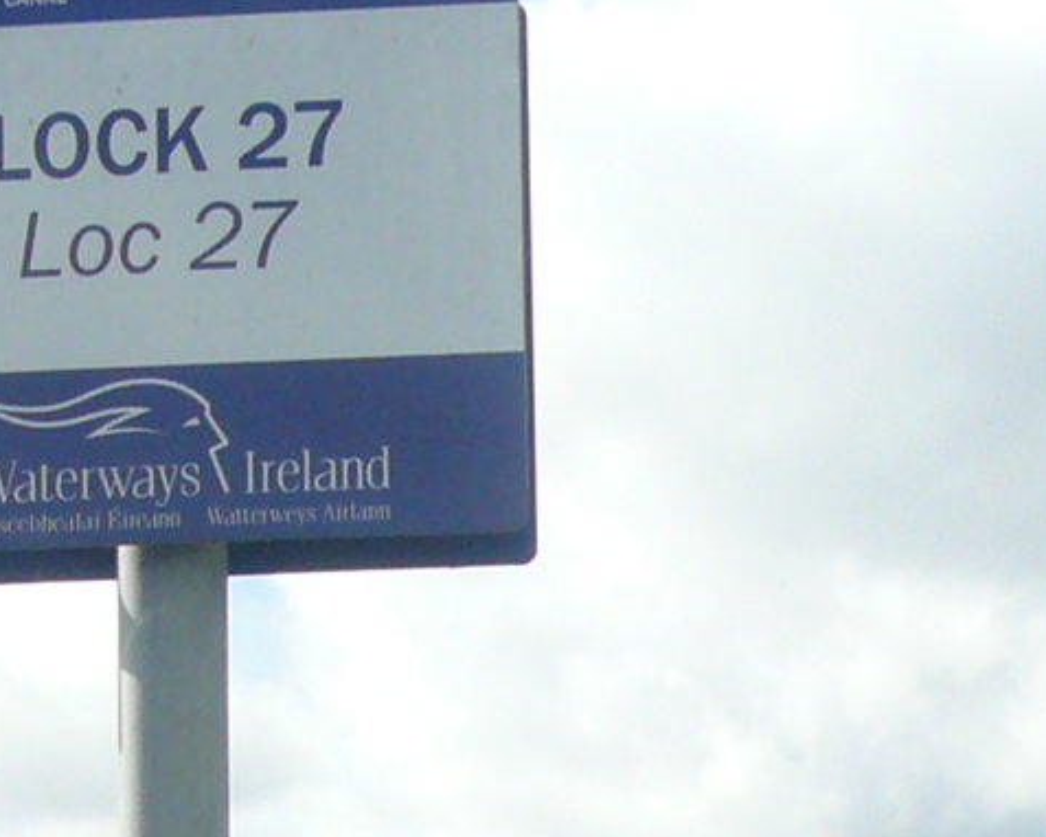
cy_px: 1207
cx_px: 268
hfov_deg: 13.3
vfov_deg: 10.4
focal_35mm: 144
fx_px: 4460
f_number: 8
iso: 100
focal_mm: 4.7
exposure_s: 1/200
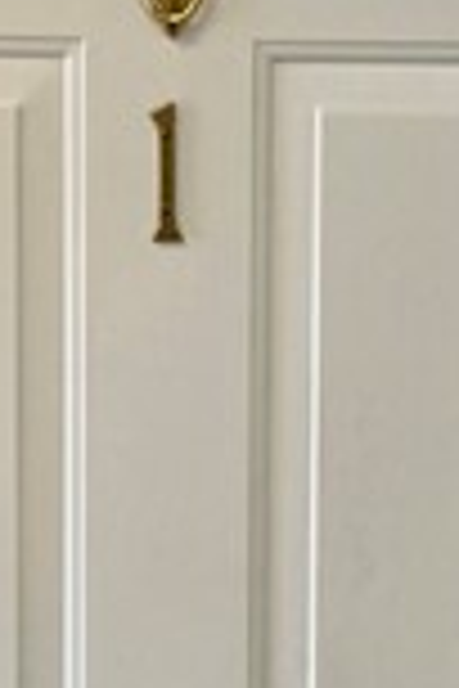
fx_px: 3194
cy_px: 639
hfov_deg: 8.2
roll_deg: +1.2
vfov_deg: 12.2
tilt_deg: -3.3
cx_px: 333
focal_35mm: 167
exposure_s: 1/107
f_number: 1.78
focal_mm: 6.76
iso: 100
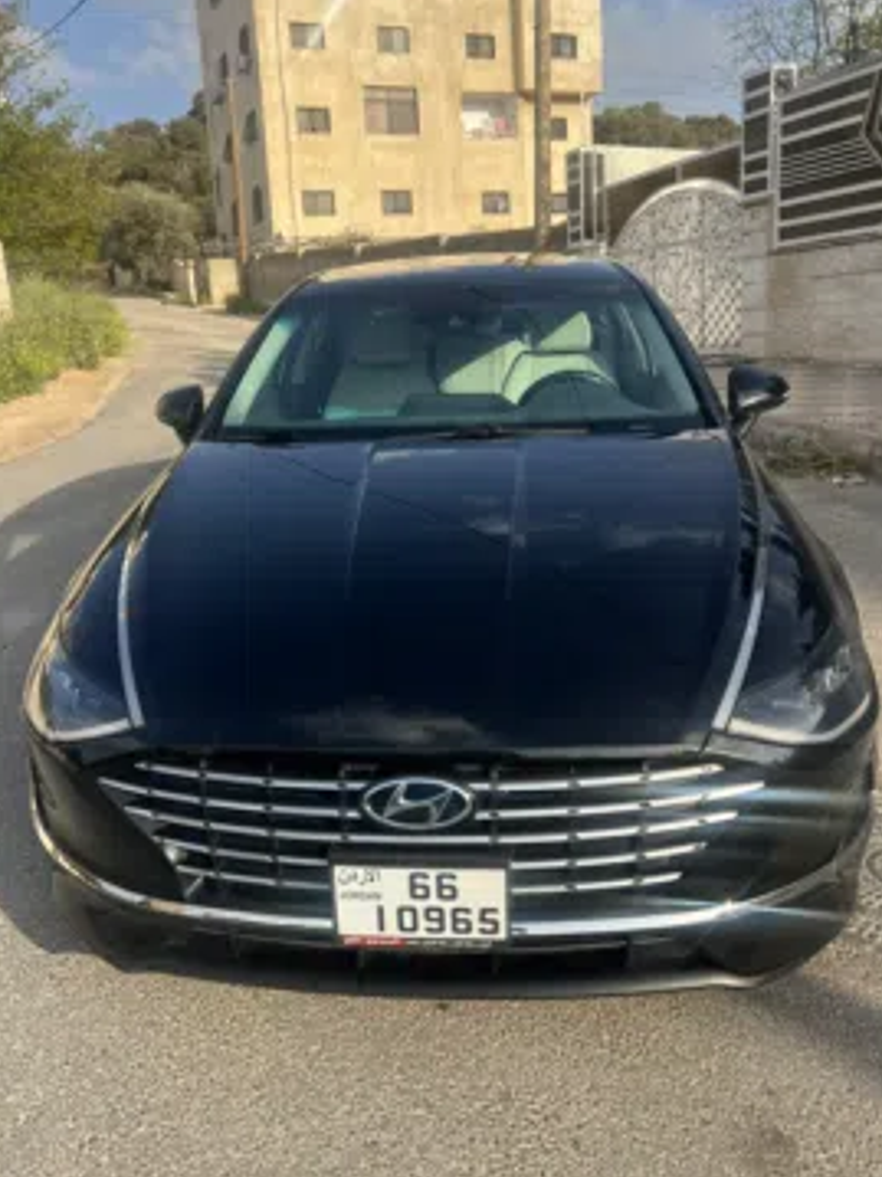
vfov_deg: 61.7
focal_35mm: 29
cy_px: 574
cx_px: 403
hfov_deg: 48.2
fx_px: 986
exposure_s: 1/2083
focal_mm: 5.7
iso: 50
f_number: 1.5
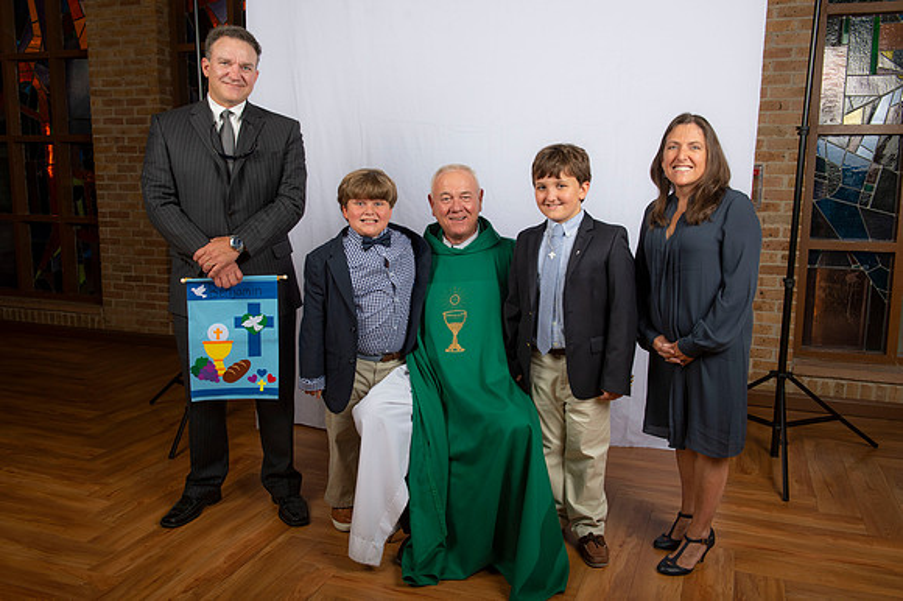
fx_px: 802
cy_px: 300
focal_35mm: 32
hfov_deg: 58.7
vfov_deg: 41.1
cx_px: 452
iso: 320
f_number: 8
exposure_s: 1/200
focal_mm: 32
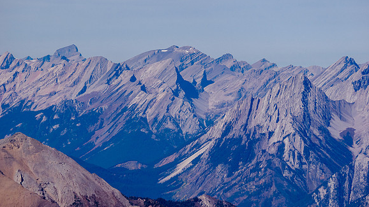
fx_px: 3209
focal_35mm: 328
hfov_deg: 6.6
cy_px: 86
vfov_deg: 3.7
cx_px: 184
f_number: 8
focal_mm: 150
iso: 200
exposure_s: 1/400
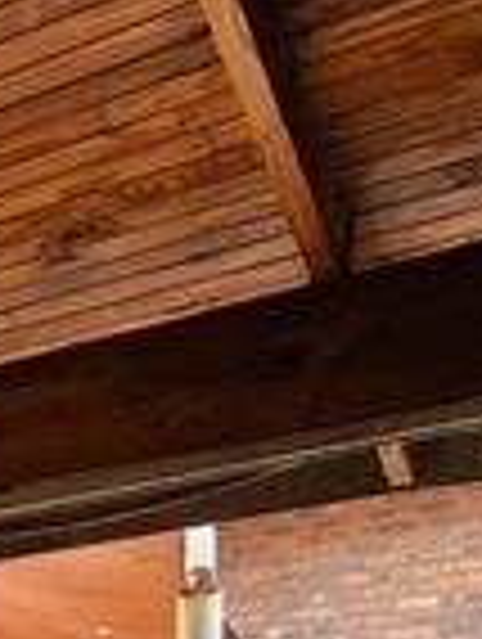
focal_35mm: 73
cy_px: 932
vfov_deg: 22.4
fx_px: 1351
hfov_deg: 13.5
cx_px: -734
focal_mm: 2.2
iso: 160
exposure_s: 1/50
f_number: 2.2
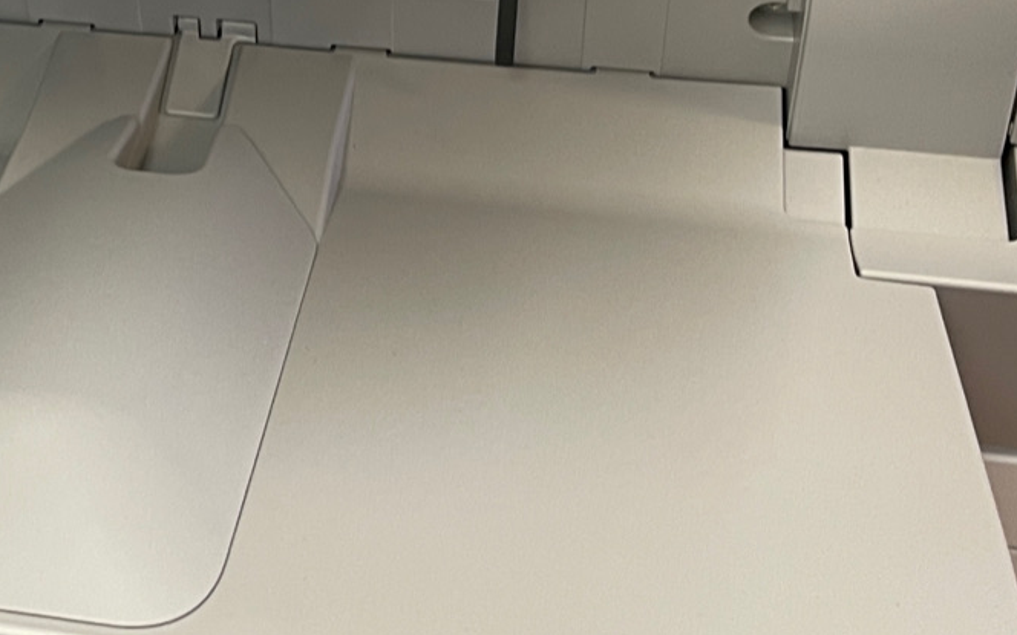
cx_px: 10
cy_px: -67
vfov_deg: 15.0
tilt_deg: -42.9
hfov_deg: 23.4
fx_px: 2356
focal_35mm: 85
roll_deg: +6.7
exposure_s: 1/50
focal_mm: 5.1
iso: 125
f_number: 1.6
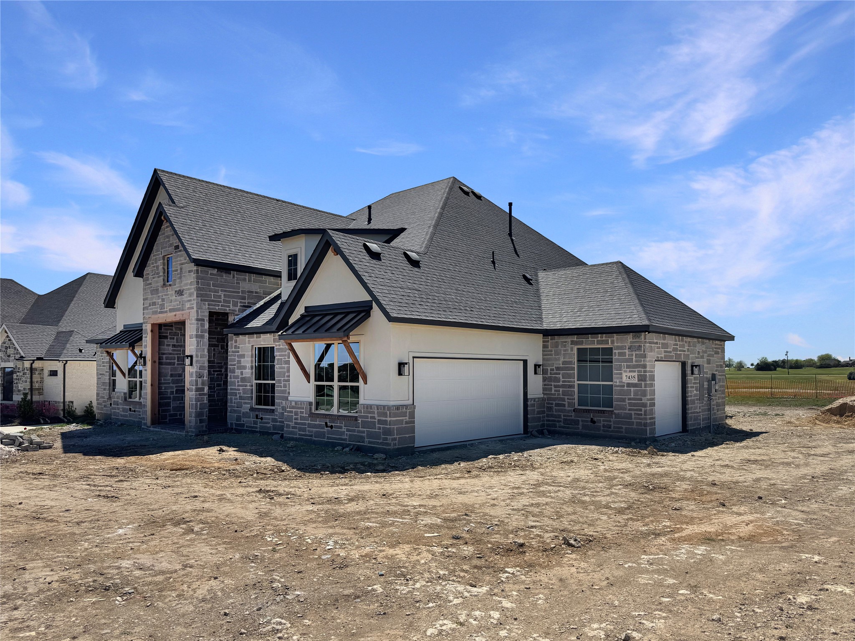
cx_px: 428
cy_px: 320
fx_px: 593
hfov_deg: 71.6
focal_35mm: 24
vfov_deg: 56.8
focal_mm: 6.76
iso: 80
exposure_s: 1/7100
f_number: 1.8
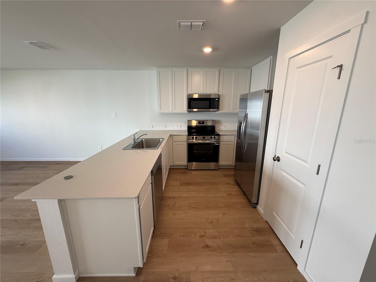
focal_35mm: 14
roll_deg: -0.5
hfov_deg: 102.1
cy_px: 141
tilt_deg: -12.0
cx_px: 188
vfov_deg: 85.7
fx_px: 152
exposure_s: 1/120
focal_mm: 2.22
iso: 160
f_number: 2.2
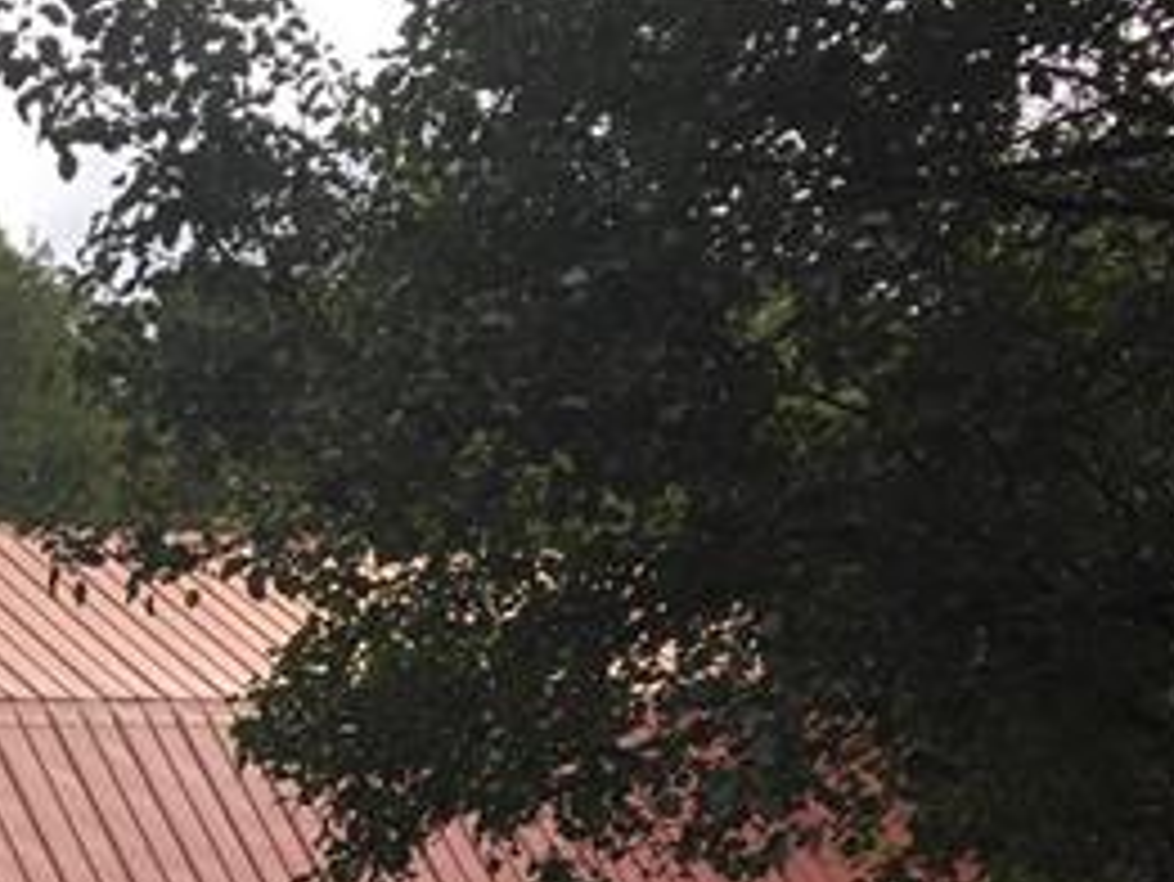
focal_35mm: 71
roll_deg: +2.2
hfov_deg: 24.8
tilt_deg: -7.2
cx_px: -234
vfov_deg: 19.5
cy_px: 1058
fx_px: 2409
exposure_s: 1/942
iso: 32
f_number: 2.2
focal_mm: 4.15
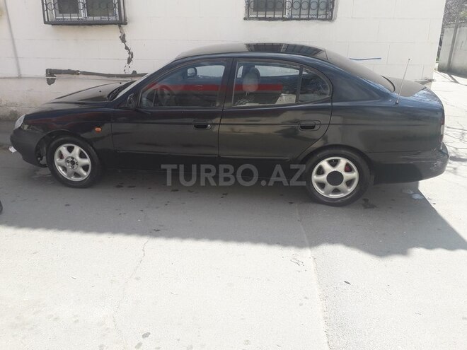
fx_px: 364
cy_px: 175
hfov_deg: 65.3
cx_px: 234
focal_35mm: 27
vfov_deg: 51.4
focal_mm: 3.6
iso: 40
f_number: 1.9
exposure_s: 1/678
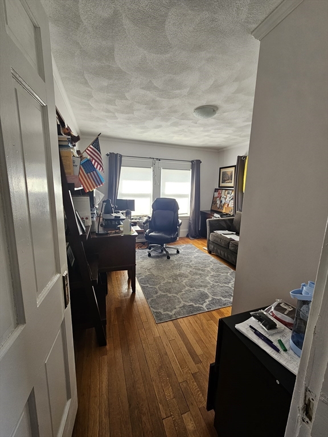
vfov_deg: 106.2
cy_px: 218
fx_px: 164
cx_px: 164
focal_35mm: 13
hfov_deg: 89.9
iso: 100
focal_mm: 2.2
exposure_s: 1/77
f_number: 2.2
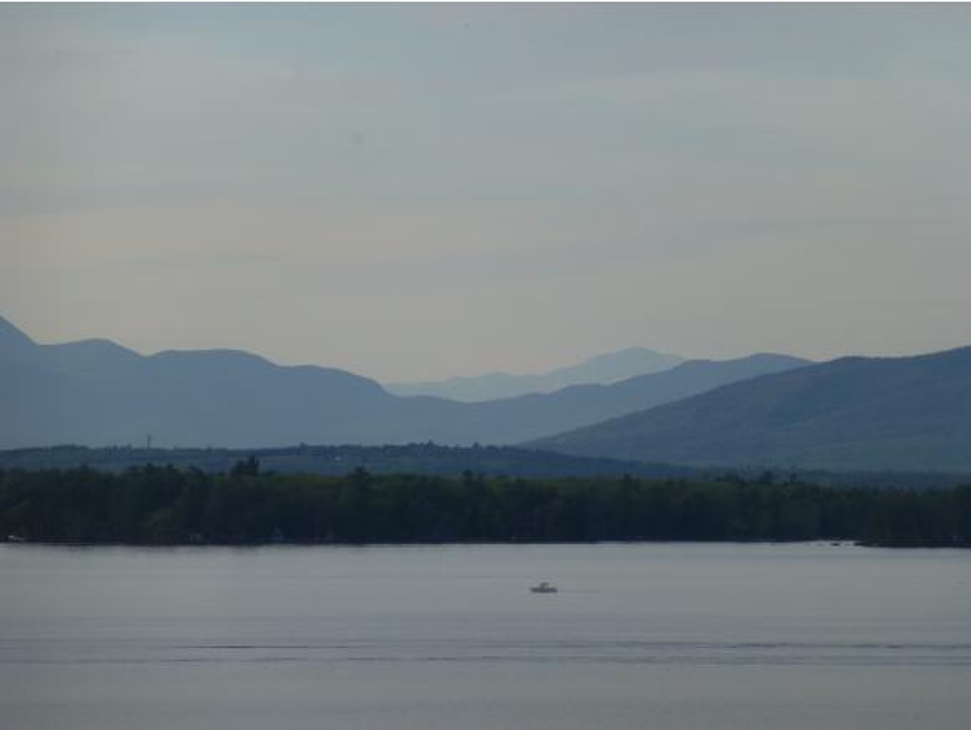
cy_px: 365
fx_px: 8113
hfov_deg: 6.8
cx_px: 486
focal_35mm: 289
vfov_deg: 5.2
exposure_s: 1/320
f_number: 5.9
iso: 100
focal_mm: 51.5
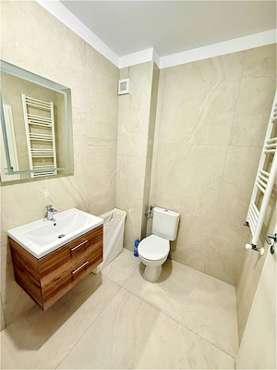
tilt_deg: -13.8
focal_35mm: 14
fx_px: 149
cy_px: 185
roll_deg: -4.3
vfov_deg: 102.1
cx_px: 138
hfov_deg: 85.7
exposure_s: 1/50
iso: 500
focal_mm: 2.22
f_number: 2.2
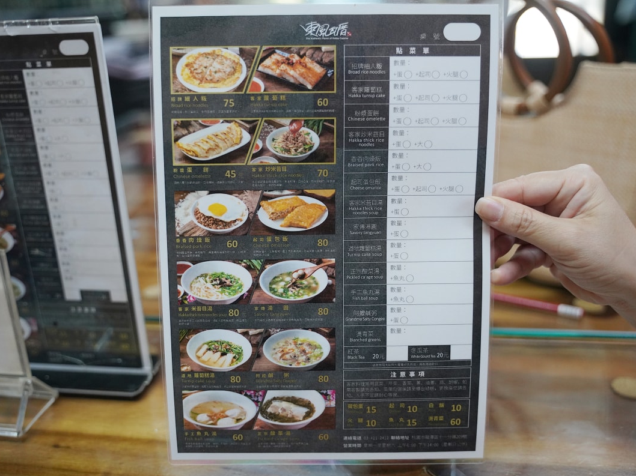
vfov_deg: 39.6
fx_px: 661
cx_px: 316
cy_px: 239
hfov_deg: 51.4
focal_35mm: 36
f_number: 2.8
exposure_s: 1/160
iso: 2500
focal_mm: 33
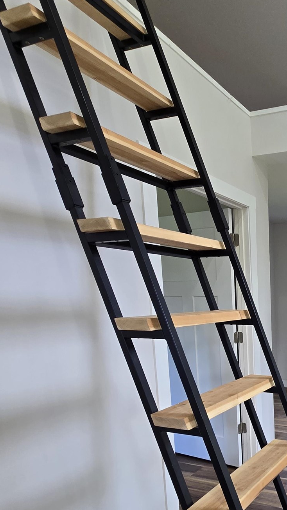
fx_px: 338
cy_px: 351
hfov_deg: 37.5
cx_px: 324
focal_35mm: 25
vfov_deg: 71.3
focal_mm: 2.2
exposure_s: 1/60
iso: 125
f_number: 2.2
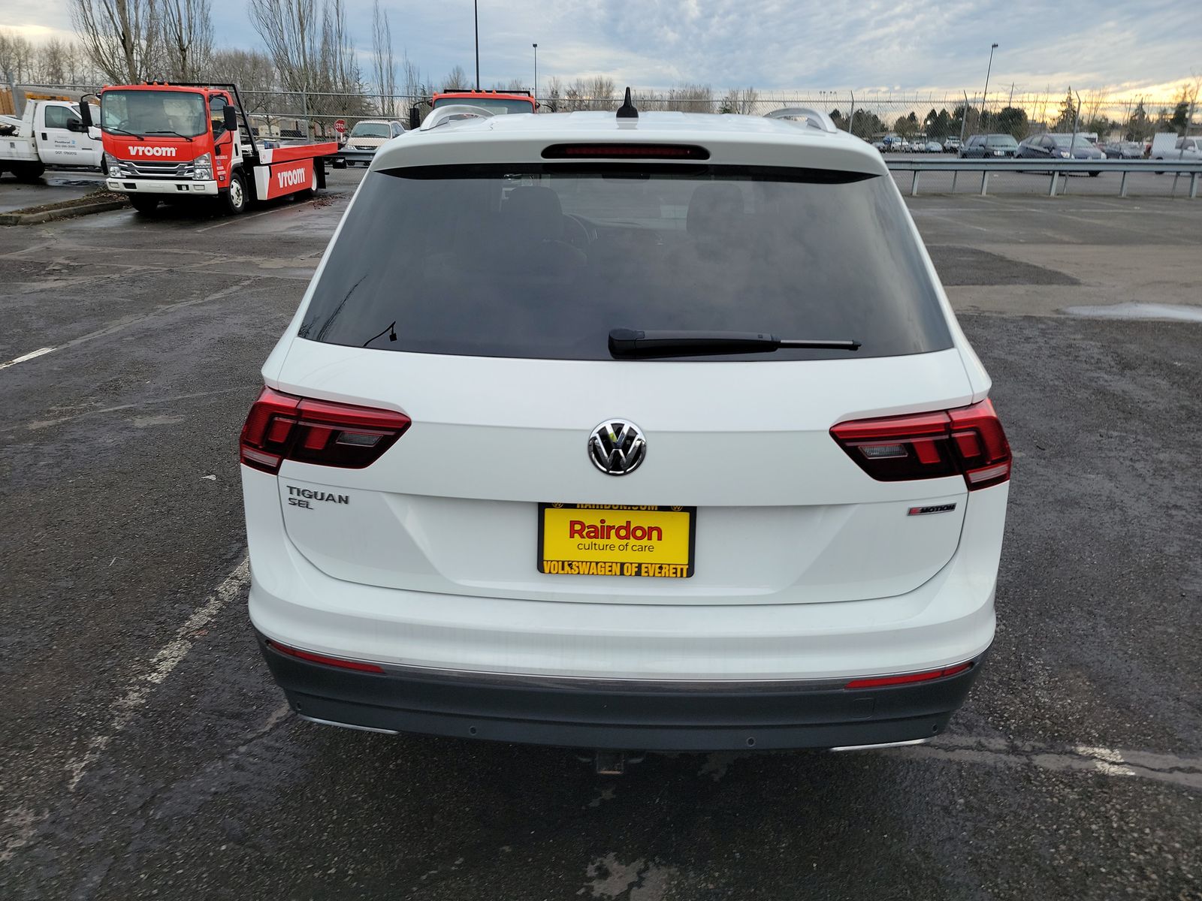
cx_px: 601
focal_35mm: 24
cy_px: 450
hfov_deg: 71.6
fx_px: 833
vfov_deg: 56.8
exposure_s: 1/119
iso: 51
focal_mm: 6.7
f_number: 1.8
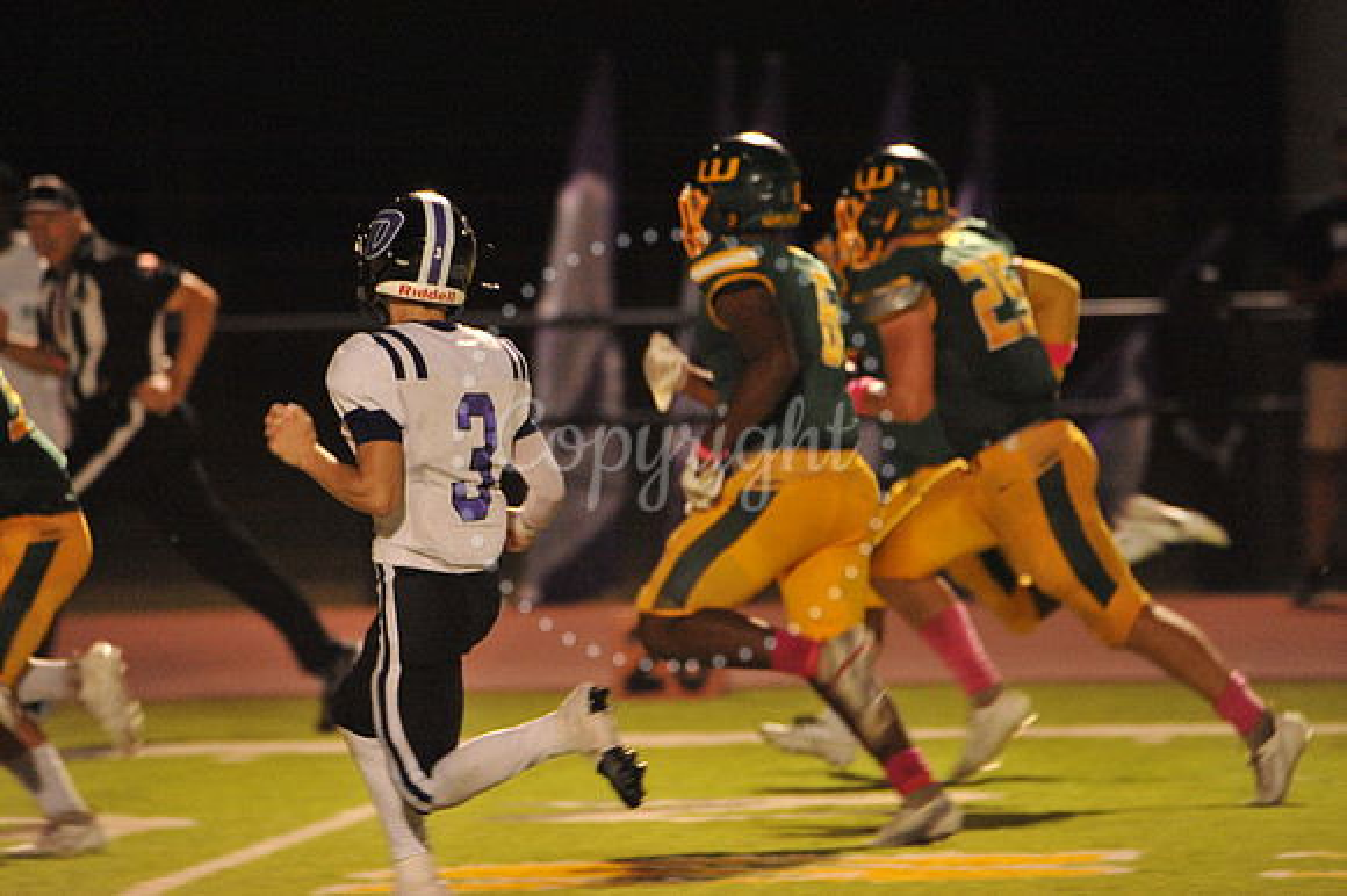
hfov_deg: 4.6
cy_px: 448
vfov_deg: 3.1
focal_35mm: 450
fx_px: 16827
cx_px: 674
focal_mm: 450
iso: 6400
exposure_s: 1/200
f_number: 6.3
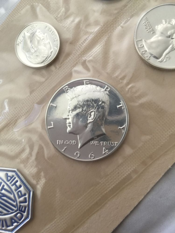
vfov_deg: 61.7
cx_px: 88
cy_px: 116
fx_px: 195
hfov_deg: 48.2
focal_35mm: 29
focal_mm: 4.15
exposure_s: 1/15
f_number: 2.2
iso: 32
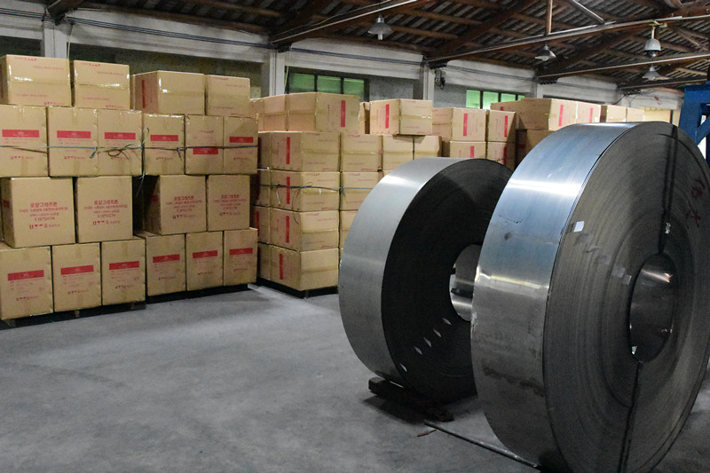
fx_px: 651
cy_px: 236
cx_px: 355
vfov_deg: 40.0
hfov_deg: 57.2
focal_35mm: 33
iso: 20000
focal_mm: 22
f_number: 4.5
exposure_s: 1/100
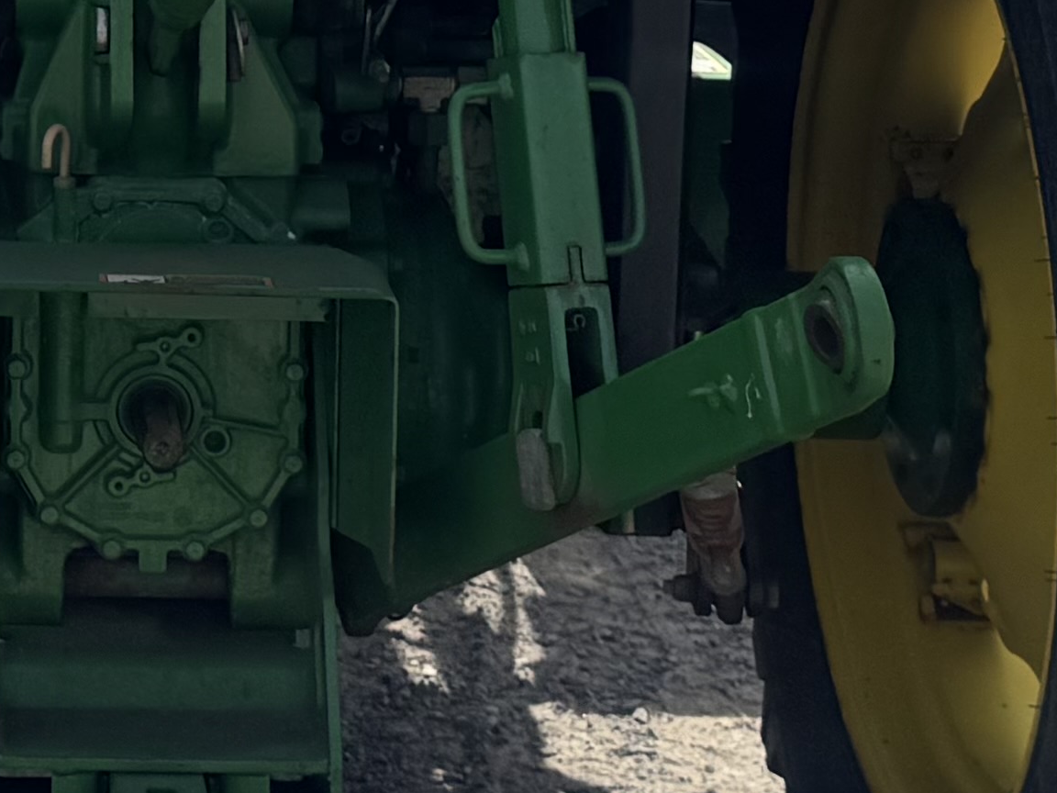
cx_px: -89
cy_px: -283
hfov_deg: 16.1
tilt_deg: -6.2
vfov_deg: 12.0
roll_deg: +0.1
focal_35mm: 119
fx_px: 3634
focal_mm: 6.76
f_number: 1.78
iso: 80
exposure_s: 1/7092
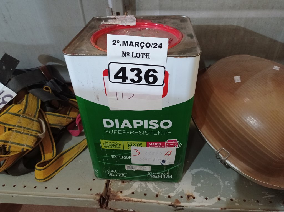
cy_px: 106
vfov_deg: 49.7
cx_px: 142
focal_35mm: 28
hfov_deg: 63.5
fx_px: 230
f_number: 1.79
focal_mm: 4.7
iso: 772
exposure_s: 1/20
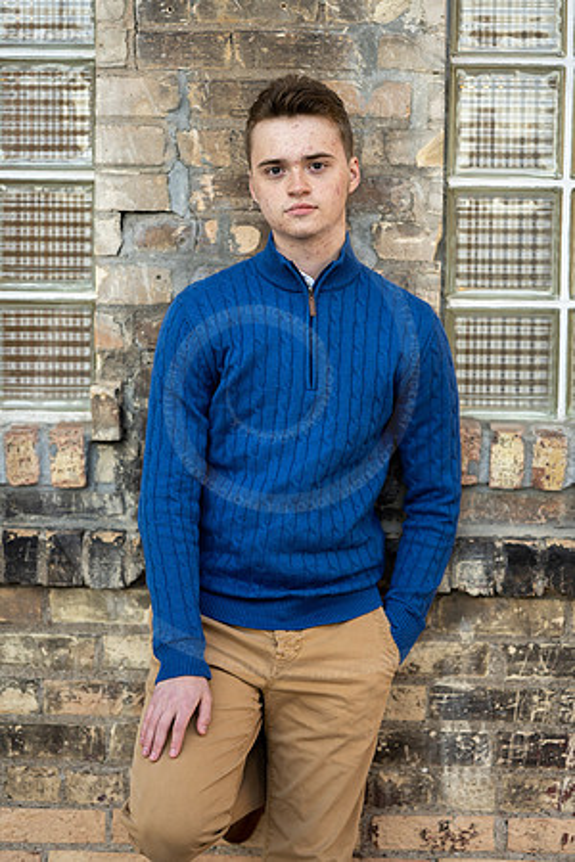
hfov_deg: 16.1
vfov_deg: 23.9
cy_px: 431
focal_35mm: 85
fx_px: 2036
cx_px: 288
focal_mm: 85
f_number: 1.8
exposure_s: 1/160
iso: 100
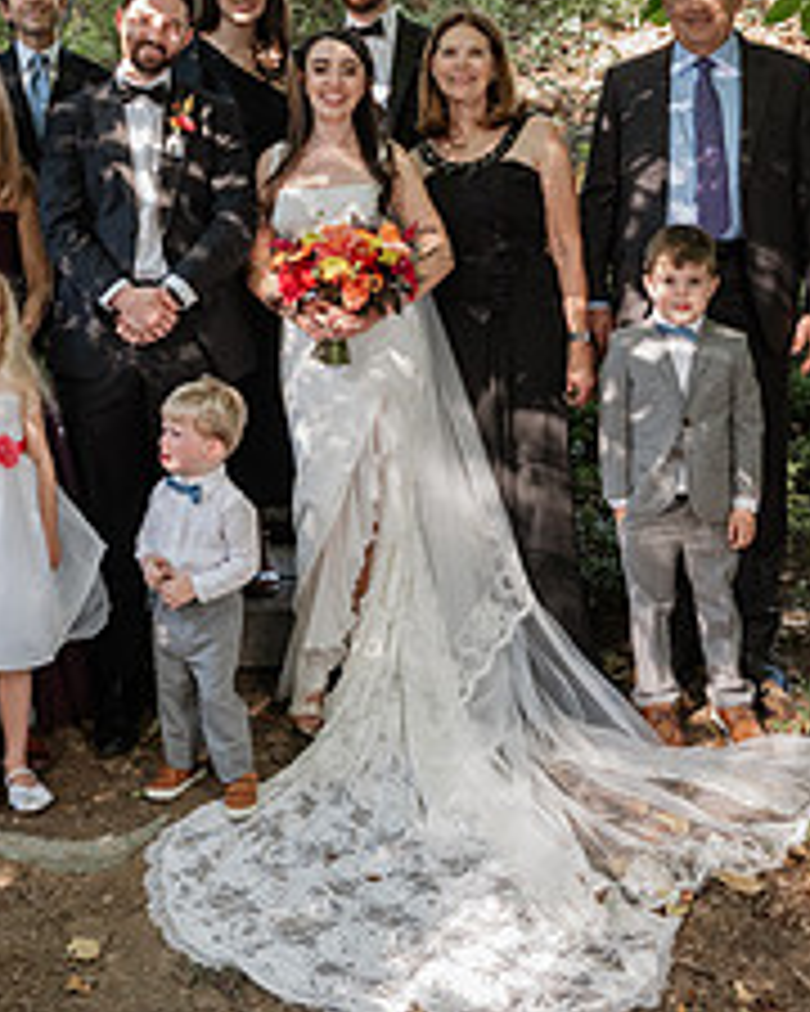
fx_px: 1348
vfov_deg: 39.9
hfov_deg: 33.0
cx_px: 232
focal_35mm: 45
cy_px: 238
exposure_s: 1/80
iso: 2500
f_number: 9
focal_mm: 24
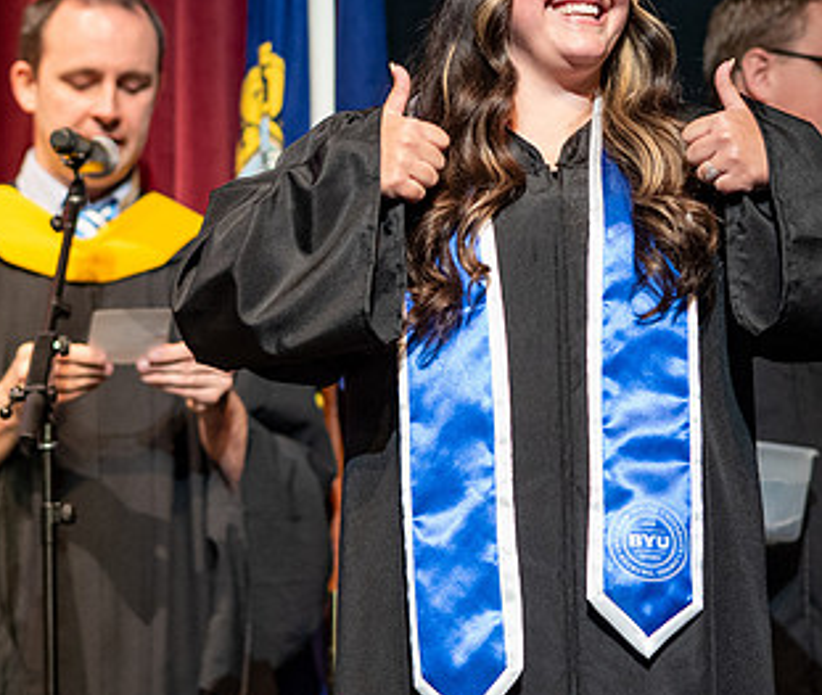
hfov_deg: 7.7
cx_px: 608
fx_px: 6095
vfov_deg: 6.5
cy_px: 85
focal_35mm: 245
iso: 1600
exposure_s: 1/320
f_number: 2
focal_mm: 105
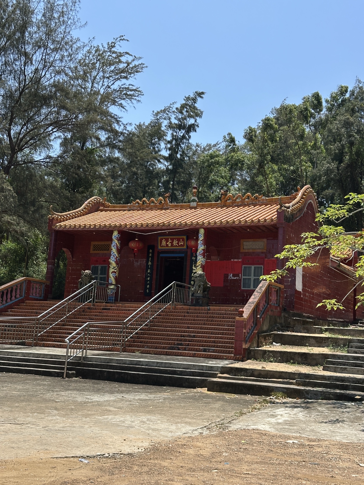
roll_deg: -4.6
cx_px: 182
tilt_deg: +9.7
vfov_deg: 39.7
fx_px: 673
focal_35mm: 48
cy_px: 242
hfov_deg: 30.3
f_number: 1.78
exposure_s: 1/2890
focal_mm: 6.86
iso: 64
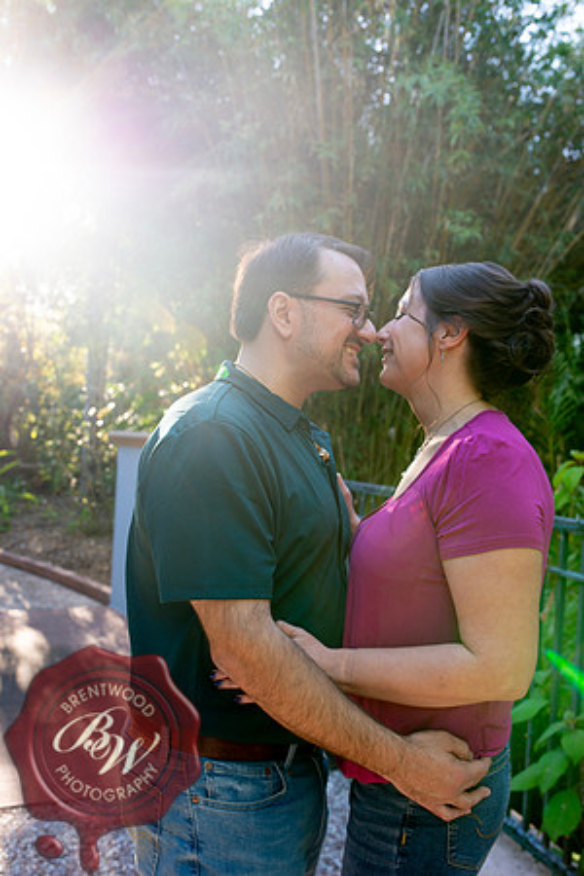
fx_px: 852
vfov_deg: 54.4
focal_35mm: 35
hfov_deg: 37.9
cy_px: 438
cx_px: 292
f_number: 4.5
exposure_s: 1/100
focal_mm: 35
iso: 320
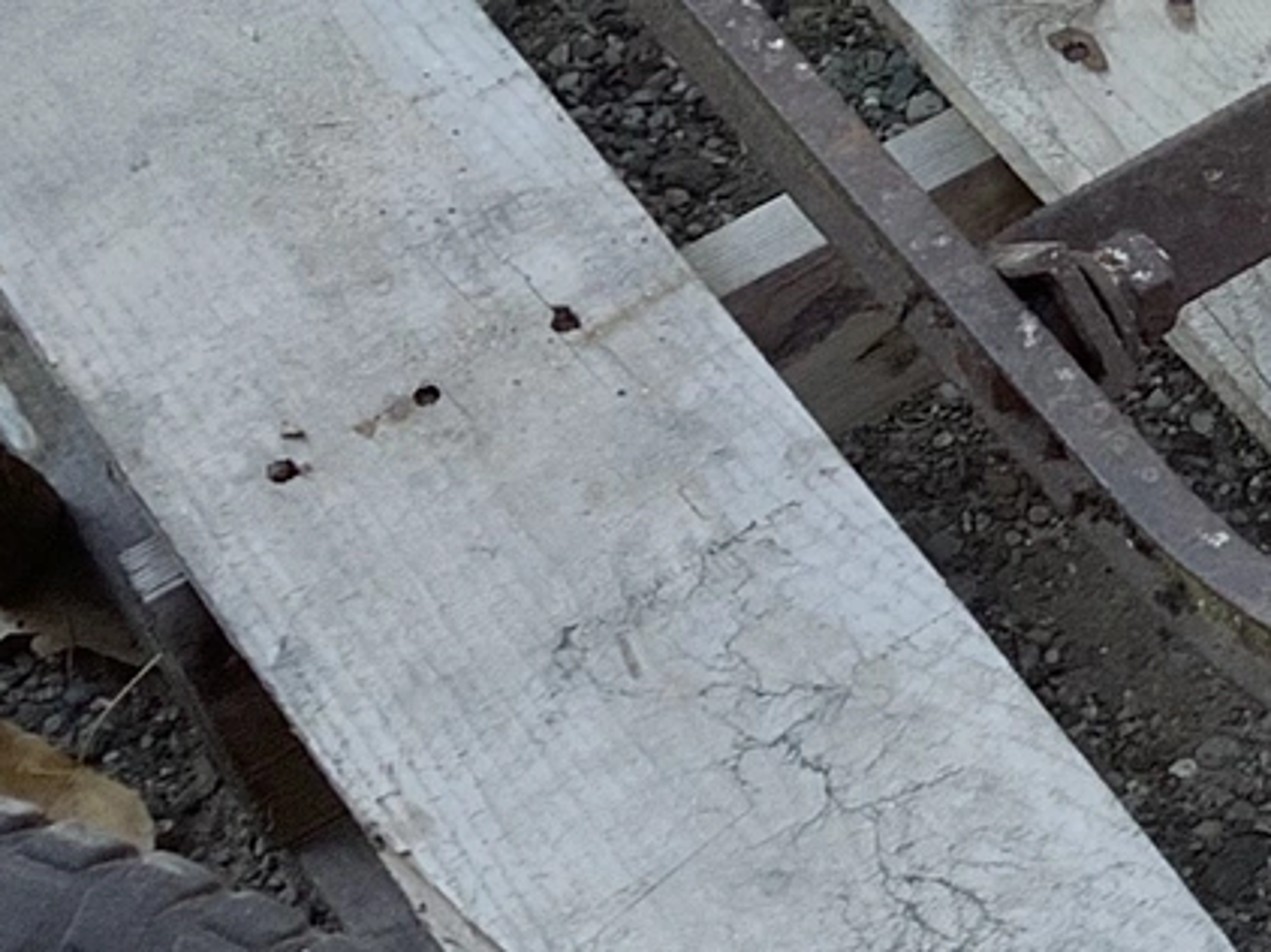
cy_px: -226
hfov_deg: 12.1
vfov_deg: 9.9
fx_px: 5394
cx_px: 2467
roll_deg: +3.0
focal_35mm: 147
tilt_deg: -44.4
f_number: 2.4
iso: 25
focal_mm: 3.3
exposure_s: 1/120
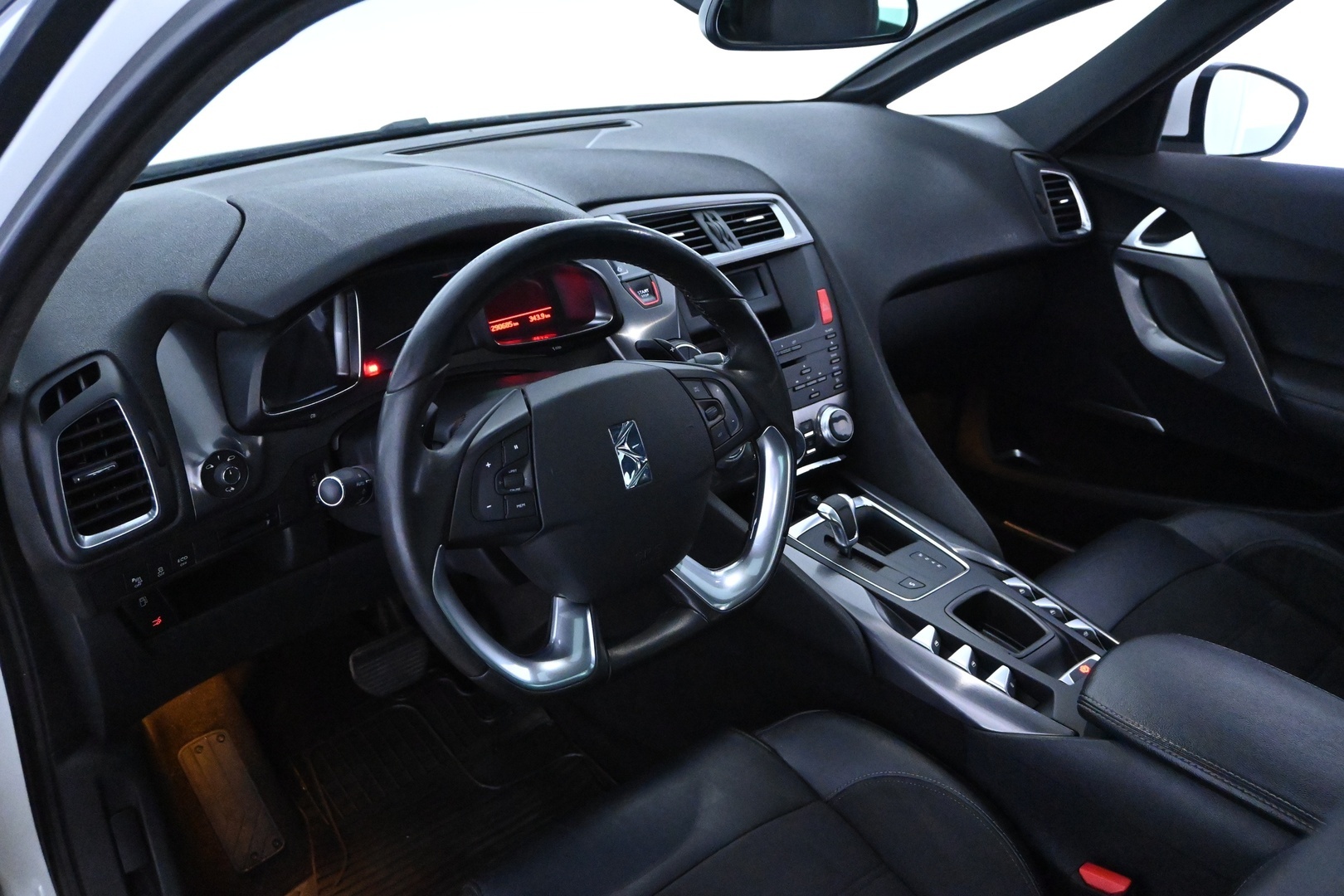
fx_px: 1092
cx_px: 672
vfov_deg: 44.6
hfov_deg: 63.2
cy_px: 448
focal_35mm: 29
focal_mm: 19.5
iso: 10000
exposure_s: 1/125
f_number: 3.8
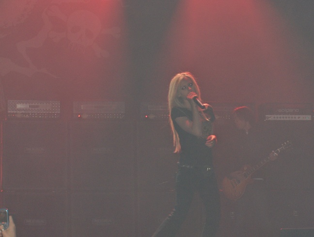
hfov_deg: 16.8
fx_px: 1063
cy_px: 118
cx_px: 157
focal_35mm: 117
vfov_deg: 12.7
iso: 151
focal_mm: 24
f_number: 4.9
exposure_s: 1/125
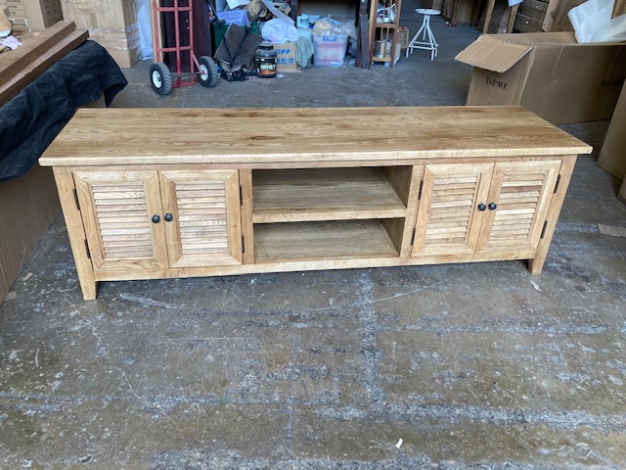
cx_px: 313
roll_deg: -3.1
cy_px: 235
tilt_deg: -29.4
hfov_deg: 63.4
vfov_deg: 49.7
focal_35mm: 28
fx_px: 506
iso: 80
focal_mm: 3.99
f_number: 1.8
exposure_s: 1/108
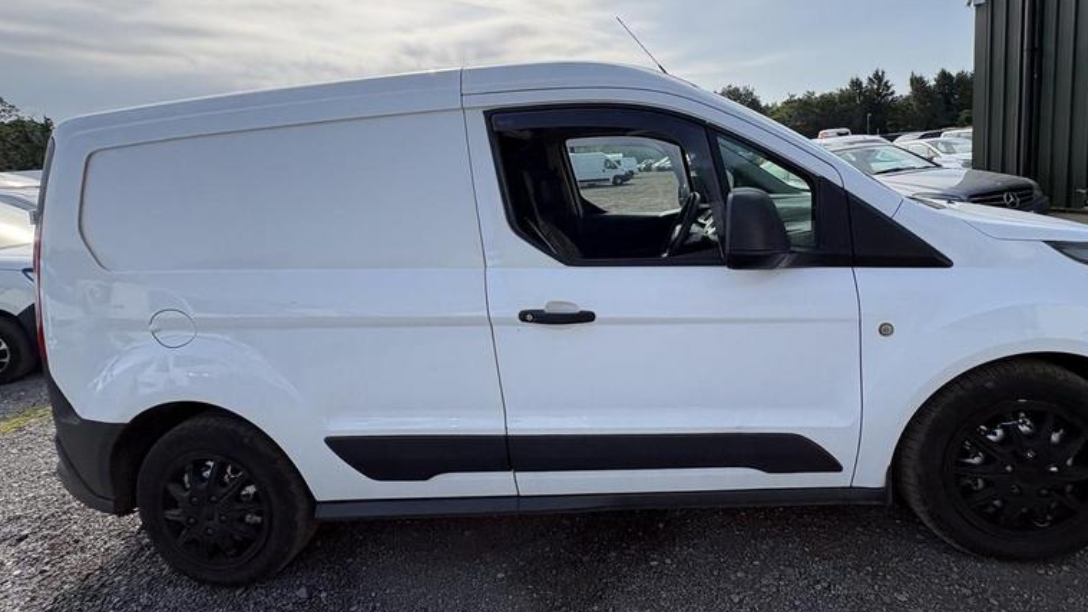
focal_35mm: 18
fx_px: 519
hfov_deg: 92.4
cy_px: 231
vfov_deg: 60.2
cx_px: 598
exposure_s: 1/1346
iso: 50
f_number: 2.2
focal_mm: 2.22
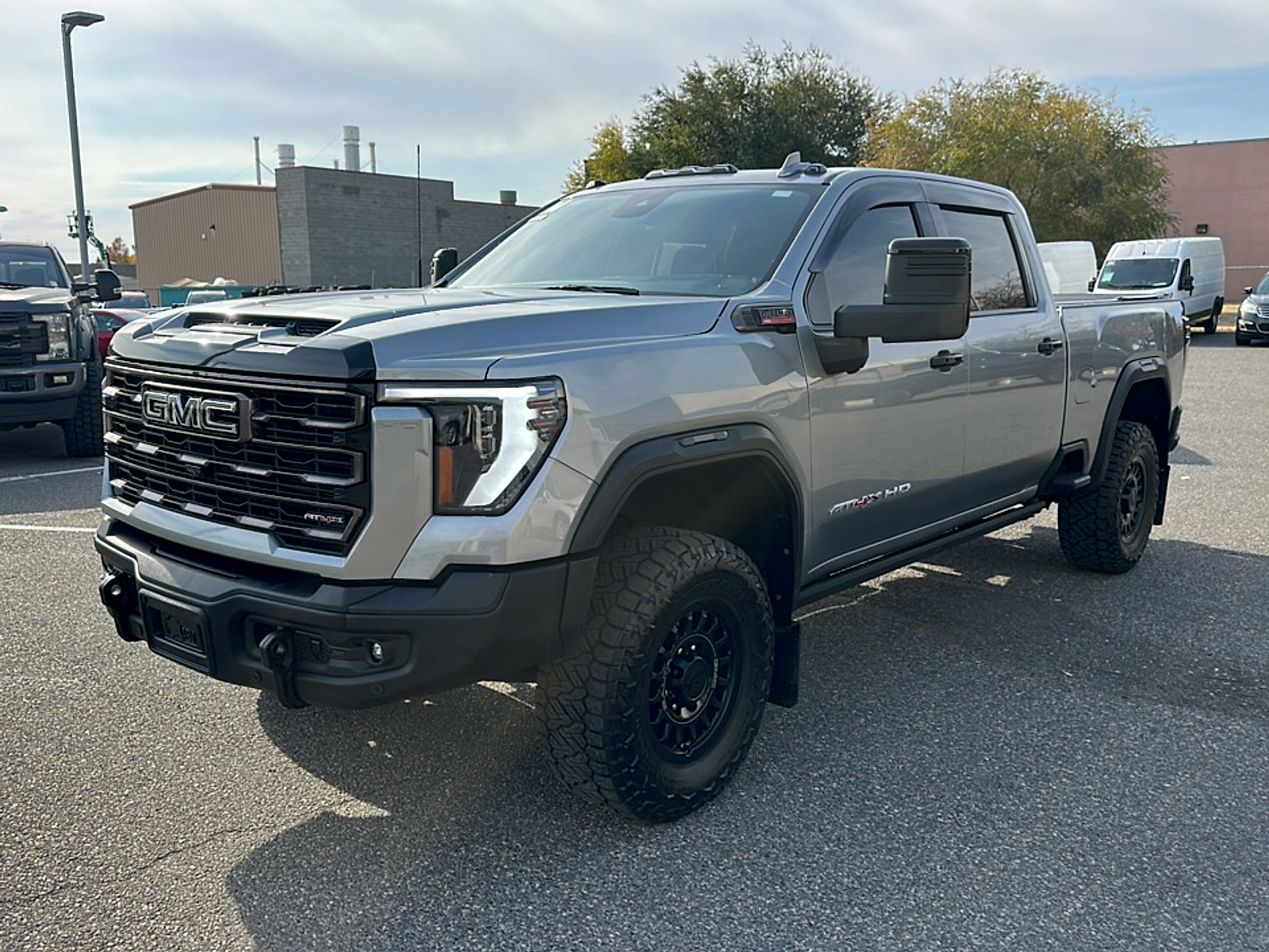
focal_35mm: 25
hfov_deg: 69.4
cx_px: 634
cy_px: 476
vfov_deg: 54.9
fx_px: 916
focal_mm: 6.86
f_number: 1.78
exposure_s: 1/2674
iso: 100
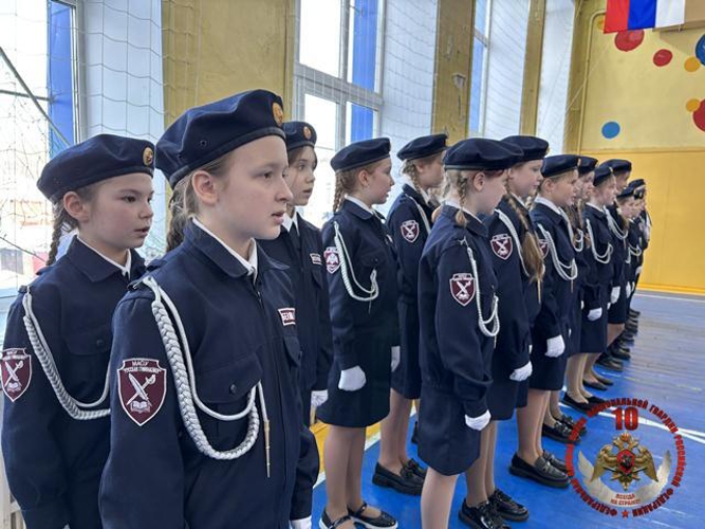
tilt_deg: -6.9
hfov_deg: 67.3
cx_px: 352
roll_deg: -1.7
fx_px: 529
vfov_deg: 53.0
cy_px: 264
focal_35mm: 26
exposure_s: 1/100
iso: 125
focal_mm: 5.96
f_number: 1.6
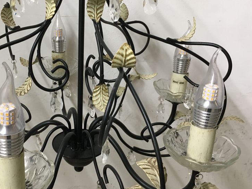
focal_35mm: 40
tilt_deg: -27.6
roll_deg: -0.2
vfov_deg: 36.0
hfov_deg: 46.3
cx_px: 93
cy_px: 95
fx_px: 291
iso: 200
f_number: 2.2
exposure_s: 1/33
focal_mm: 4.15
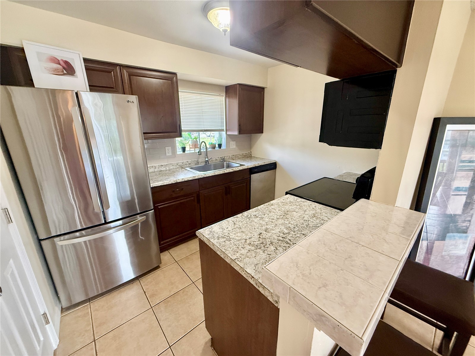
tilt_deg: -17.0
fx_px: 192
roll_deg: -0.4
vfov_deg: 85.7
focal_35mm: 14
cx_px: 238
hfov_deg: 102.1
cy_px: 178
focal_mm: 2.22
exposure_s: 1/120
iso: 320
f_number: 2.2
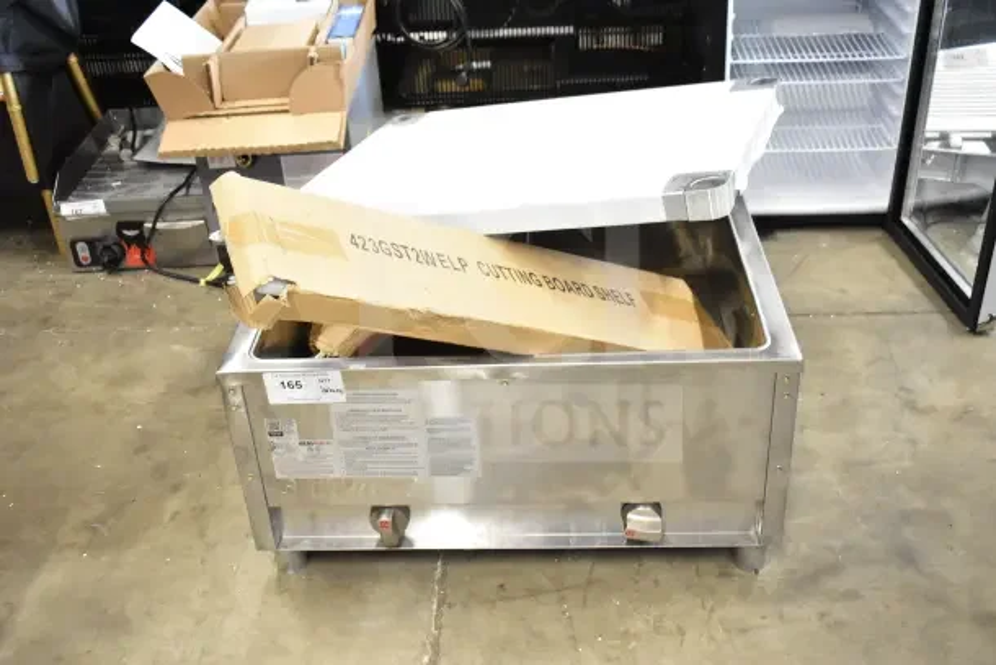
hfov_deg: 49.5
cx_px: 498
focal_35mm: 39
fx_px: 1079
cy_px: 332
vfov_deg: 34.2
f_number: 4
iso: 3200
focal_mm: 26
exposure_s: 1/40
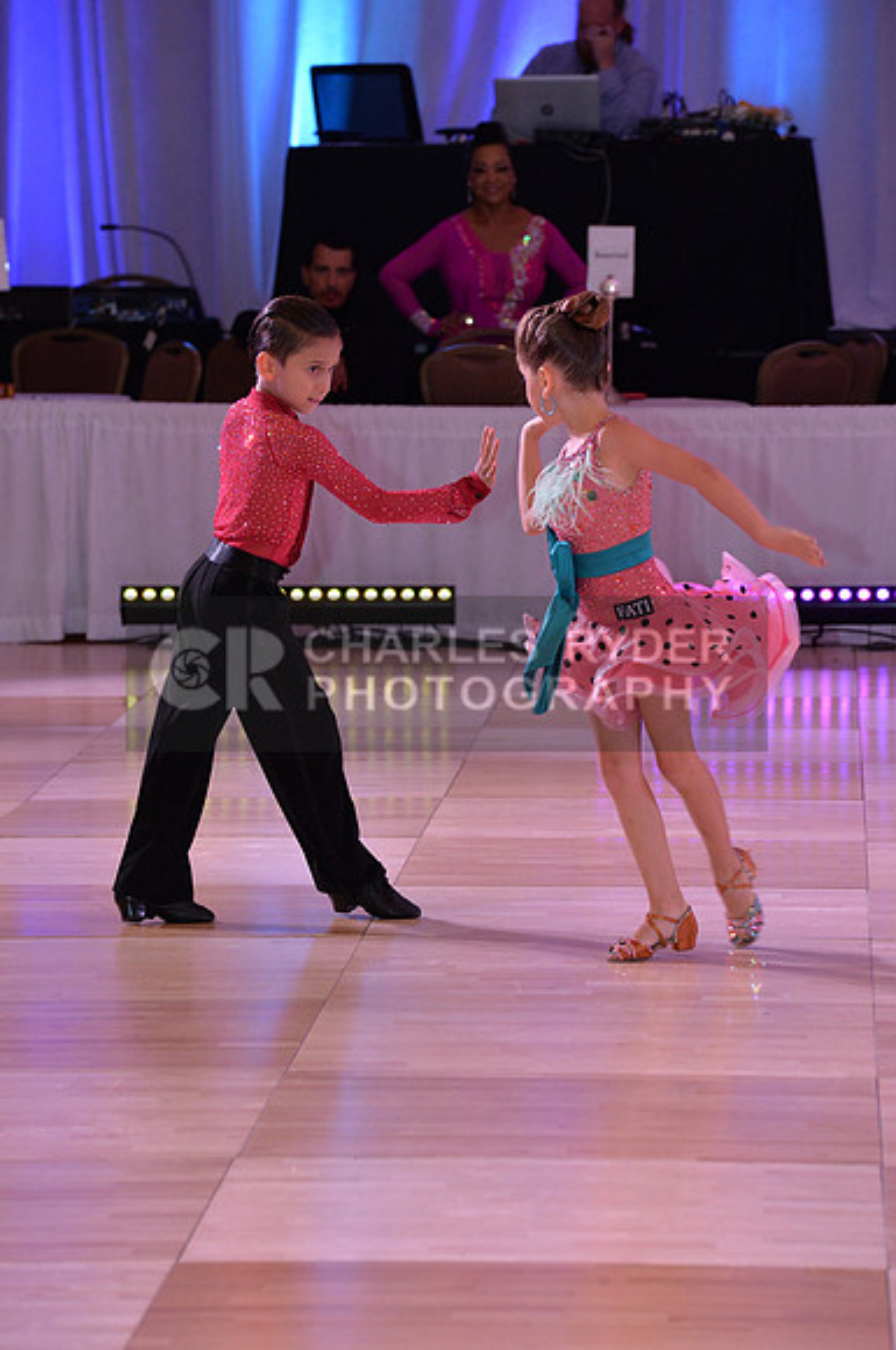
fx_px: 7488
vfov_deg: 10.3
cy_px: 675
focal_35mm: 200
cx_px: 448
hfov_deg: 6.8
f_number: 7.1
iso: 2000
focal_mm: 200
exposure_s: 1/250
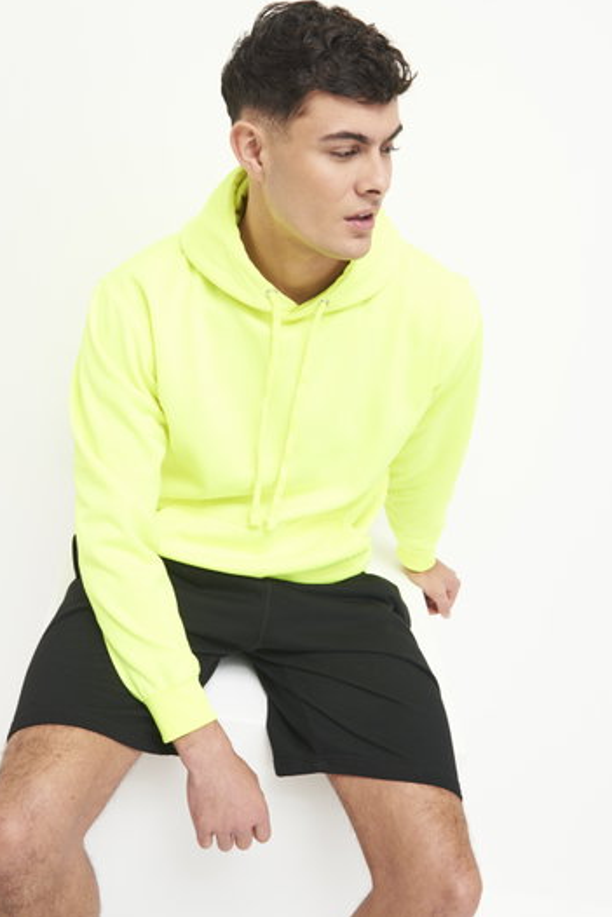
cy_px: 449
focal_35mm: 41
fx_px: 1045
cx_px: 309
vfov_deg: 47.4
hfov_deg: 32.7
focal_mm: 40
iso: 500
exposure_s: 1/160
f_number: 9
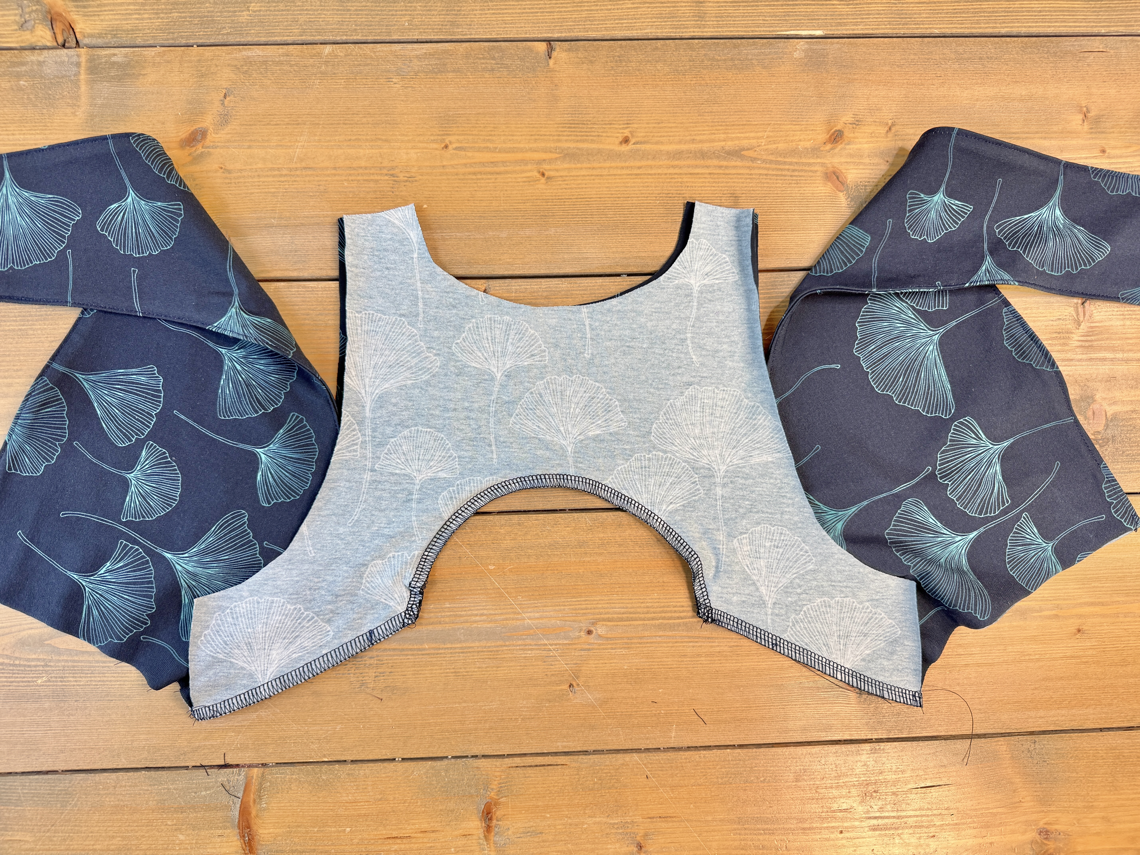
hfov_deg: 71.6
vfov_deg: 56.8
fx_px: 790
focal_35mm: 24
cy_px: 428
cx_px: 570
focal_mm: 6.76
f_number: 1.78
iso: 100
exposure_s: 1/121
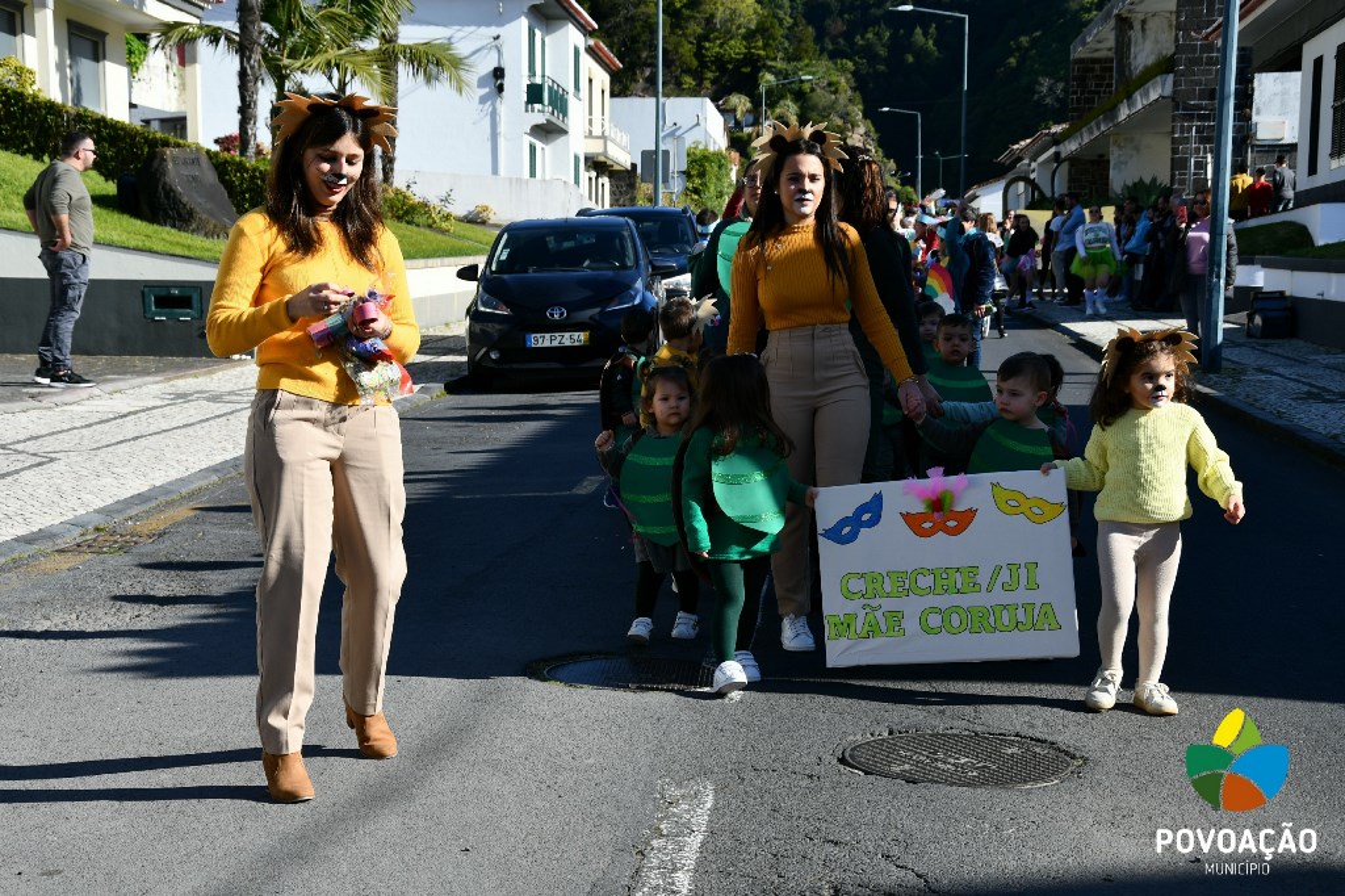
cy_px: 448
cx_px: 672
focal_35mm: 63
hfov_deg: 31.9
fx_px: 2353
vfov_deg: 21.6
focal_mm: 42
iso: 100
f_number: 8
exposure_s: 1/250
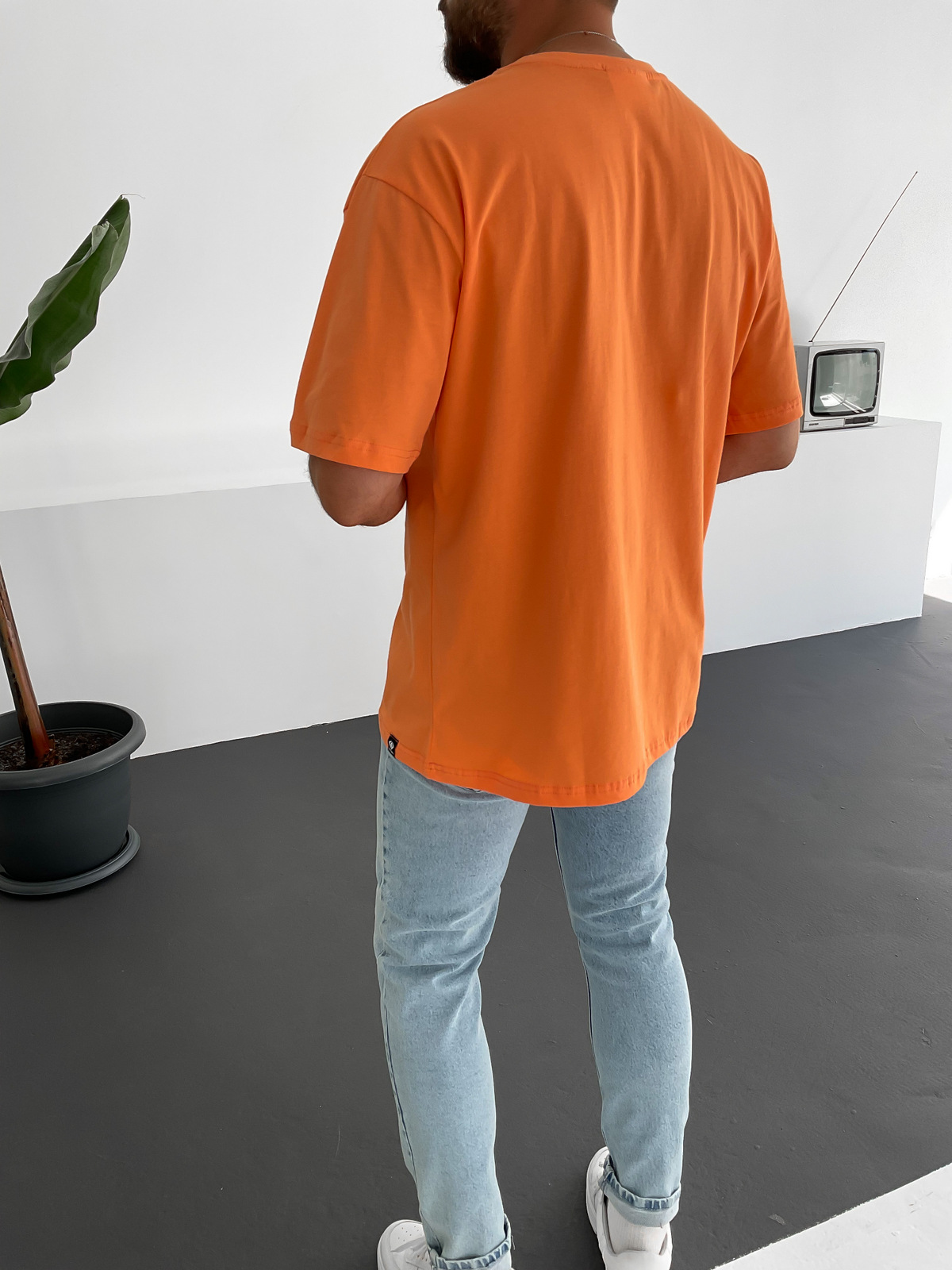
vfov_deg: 61.7
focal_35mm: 29
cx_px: 476
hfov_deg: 48.2
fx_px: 1063
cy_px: 635
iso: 20
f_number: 1.8
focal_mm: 3
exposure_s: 1/120
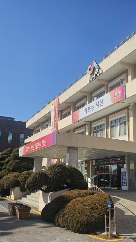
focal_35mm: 34
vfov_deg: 58.0
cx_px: 88
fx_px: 218
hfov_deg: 34.4
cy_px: 120
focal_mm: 6.3
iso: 10
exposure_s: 1/1272
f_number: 1.7
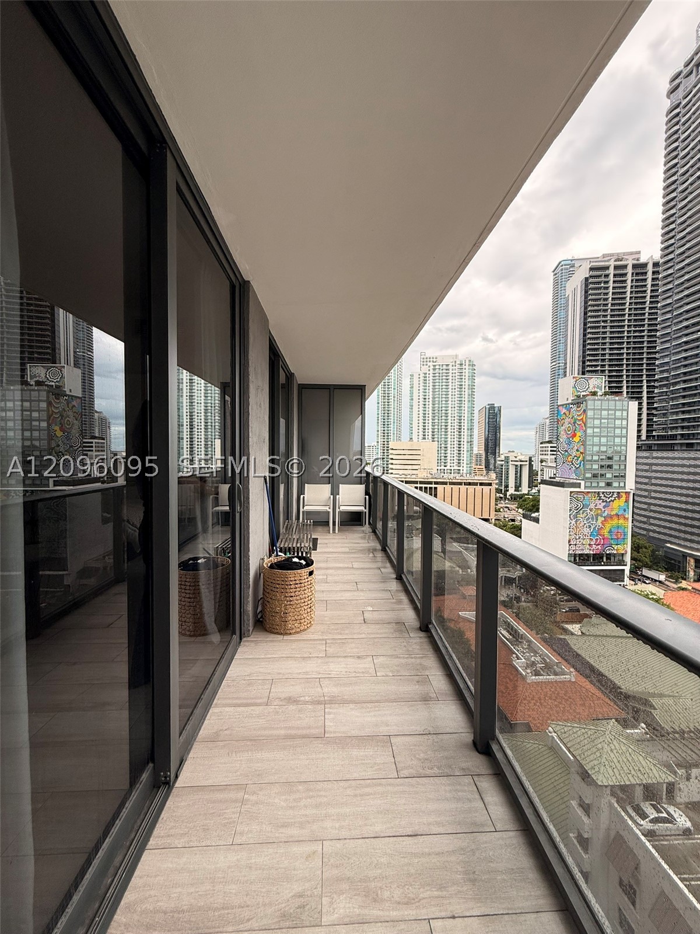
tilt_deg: -0.8
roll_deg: -0.5
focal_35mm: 14
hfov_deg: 85.7
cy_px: 467
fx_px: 377
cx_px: 350
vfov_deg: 102.1
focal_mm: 2.22
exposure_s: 1/579
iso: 64
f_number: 2.2
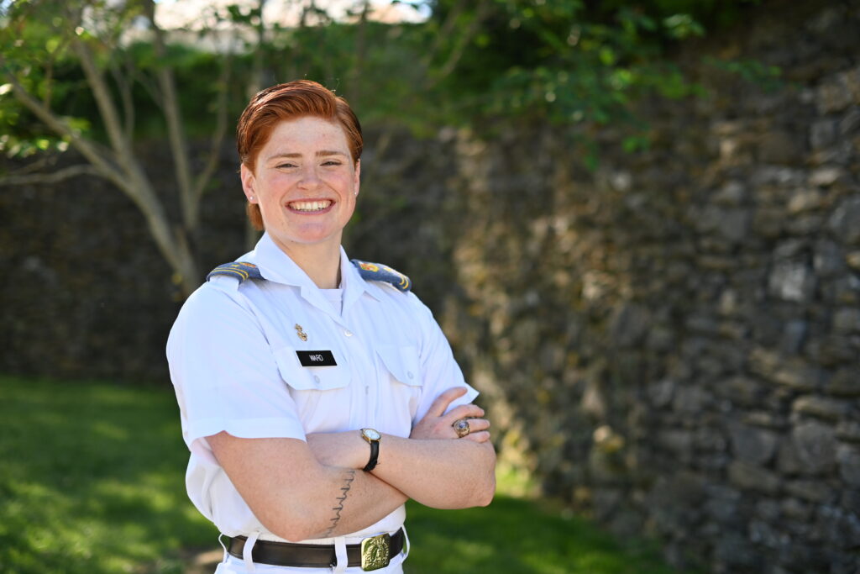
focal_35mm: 50
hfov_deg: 39.6
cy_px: 287
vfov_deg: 27.0
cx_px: 430
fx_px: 1195
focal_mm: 50
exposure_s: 1/1250
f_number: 2.2
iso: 200
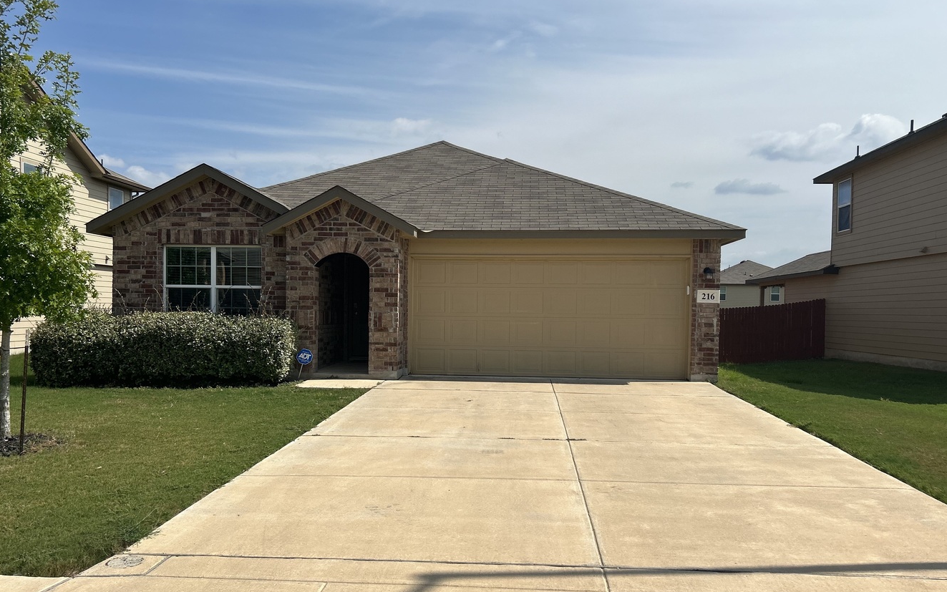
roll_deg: -0.6
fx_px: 774
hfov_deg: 62.8
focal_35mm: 30
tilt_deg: -0.8
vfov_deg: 41.8
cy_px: 321
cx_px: 445
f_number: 1.5
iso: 50
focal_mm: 5.7
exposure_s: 1/6993
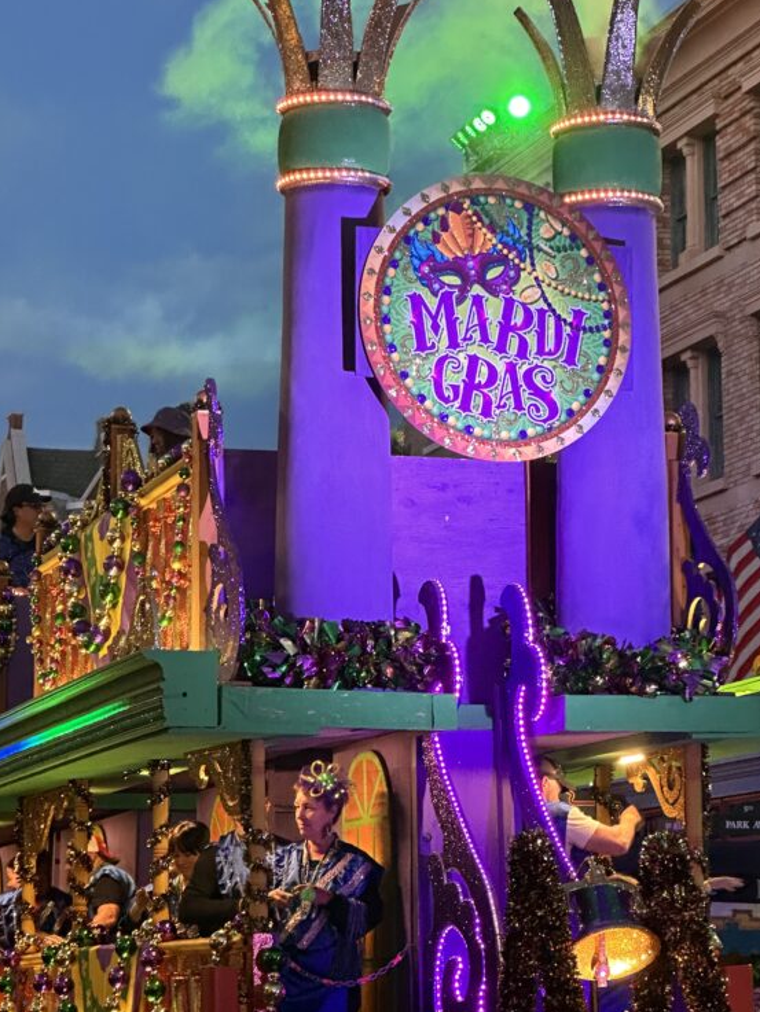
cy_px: 489
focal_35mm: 107
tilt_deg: +9.7
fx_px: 3131
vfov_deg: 18.4
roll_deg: -0.8
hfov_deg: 13.8
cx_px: 418
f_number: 2.8
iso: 800
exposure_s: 1/55
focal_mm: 9
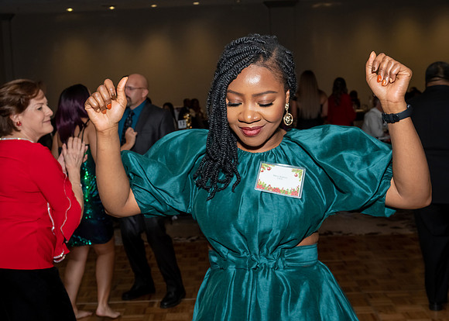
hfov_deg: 36.1
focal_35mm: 54
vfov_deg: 26.2
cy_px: 143
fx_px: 688
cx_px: 209
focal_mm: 31
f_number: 6.3
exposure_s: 1/250
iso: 500
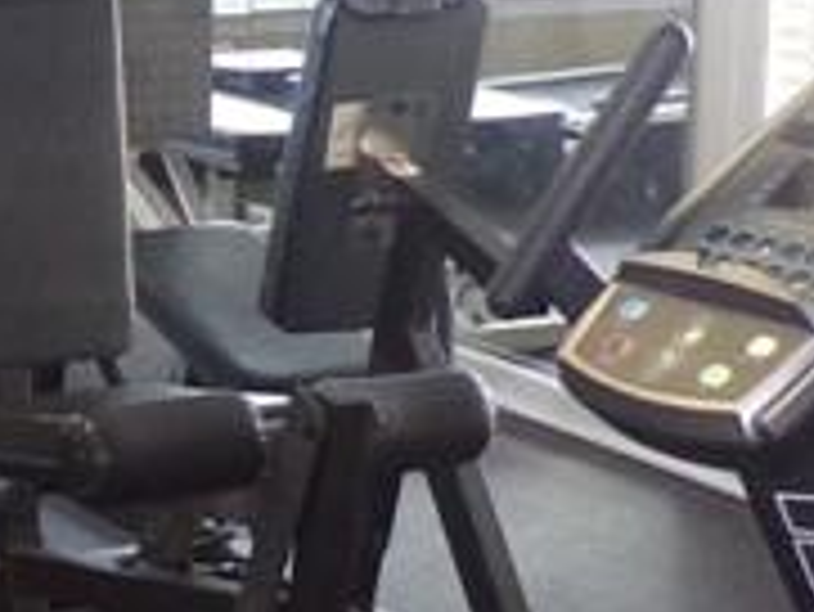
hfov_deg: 14.3
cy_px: 297
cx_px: 49
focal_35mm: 136
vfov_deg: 10.9
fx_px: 3200
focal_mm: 4.3
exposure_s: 1/27
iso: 200
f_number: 3
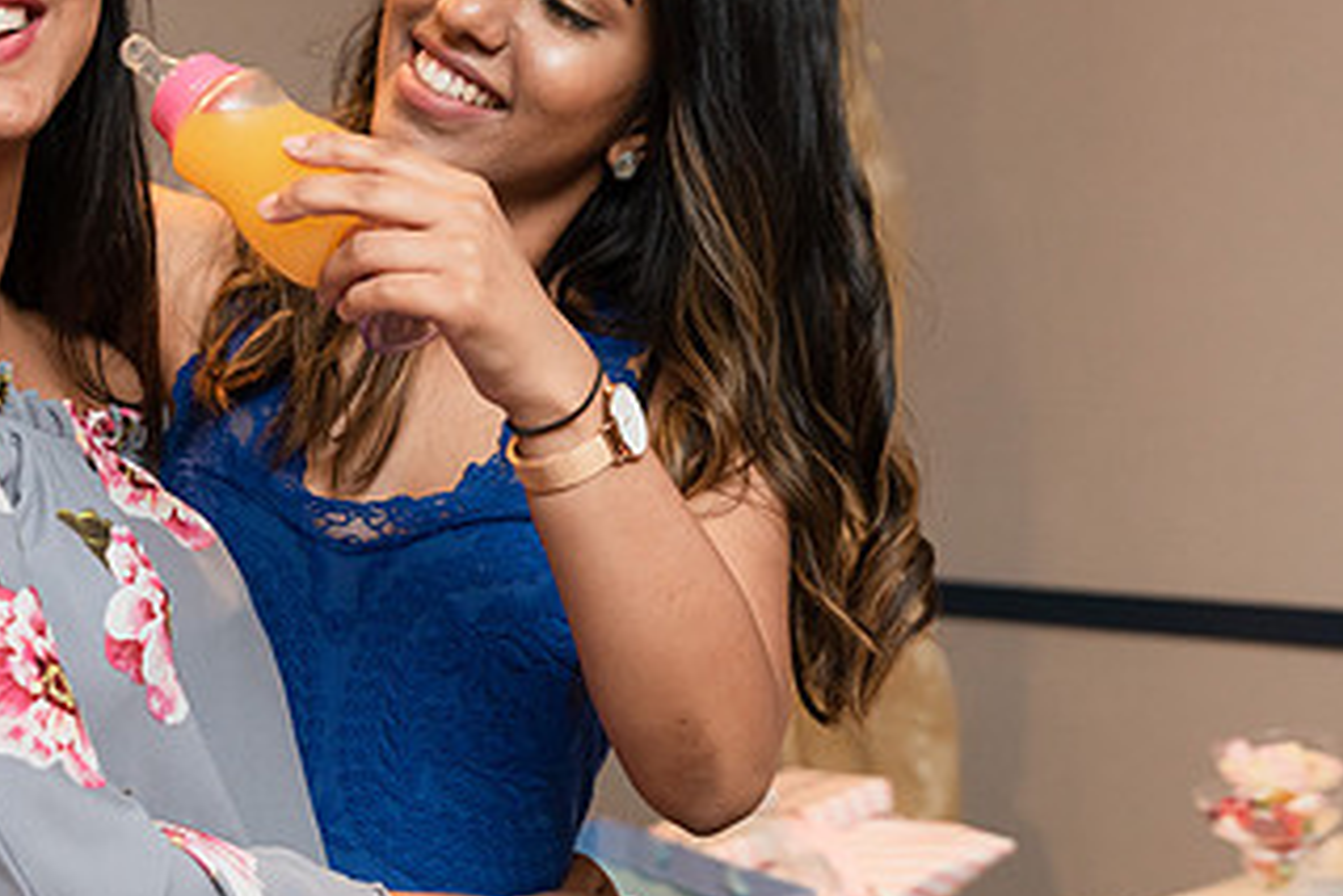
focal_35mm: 93
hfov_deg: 21.7
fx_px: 3471
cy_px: 372
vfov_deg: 14.7
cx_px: 366
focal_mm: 48
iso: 2000
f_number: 3.5
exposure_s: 1/160
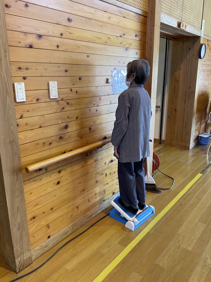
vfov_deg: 61.7
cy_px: 141
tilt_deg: -17.2
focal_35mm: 29
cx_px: 106
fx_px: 236
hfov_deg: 48.2
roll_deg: +1.2
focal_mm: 3
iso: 125
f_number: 1.8
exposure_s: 1/60
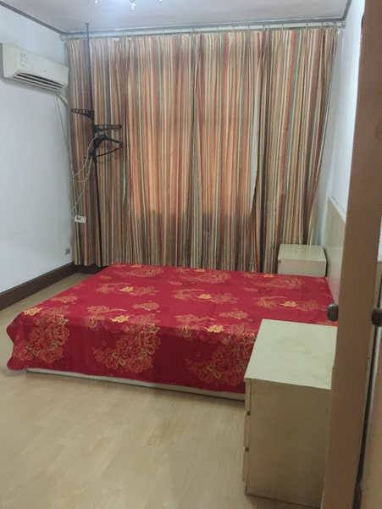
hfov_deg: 48.2
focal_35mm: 29
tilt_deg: -11.4
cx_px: 191
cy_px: 254
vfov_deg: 61.6
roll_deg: +0.2
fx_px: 427
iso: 125
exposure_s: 1/4
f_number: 2.2
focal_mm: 4.15
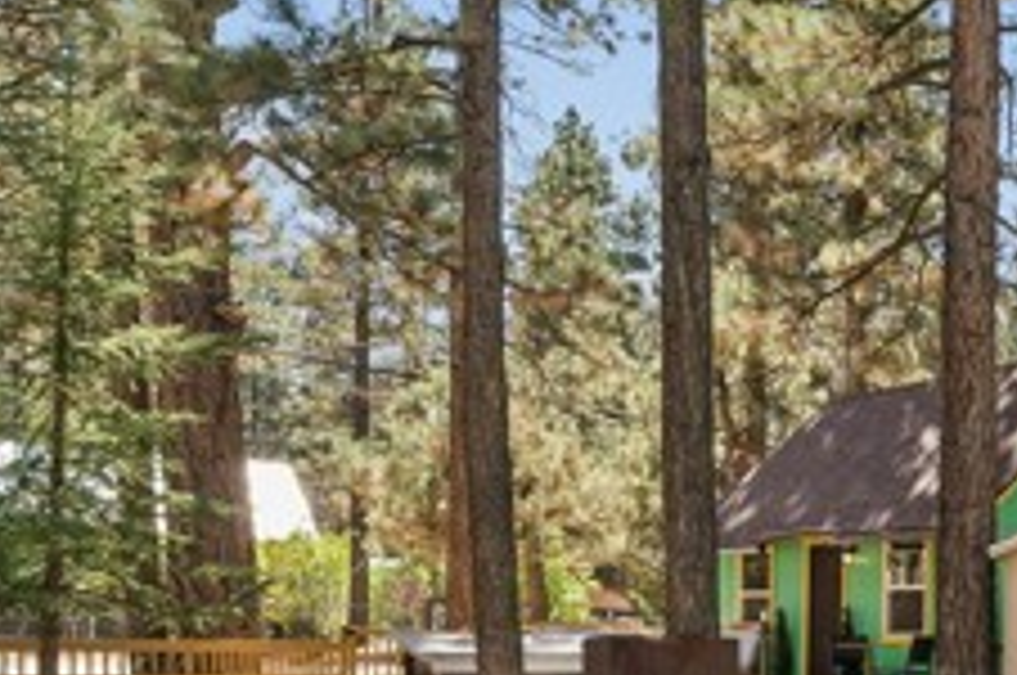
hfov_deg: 29.9
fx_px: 1447
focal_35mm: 51
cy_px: 662
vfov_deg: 25.1
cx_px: 1359
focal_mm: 18.1
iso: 100
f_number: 13
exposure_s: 1/15
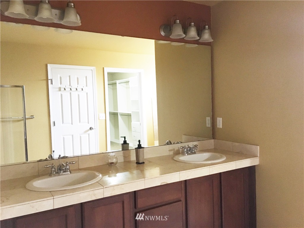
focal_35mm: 29
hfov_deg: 61.7
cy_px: 114
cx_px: 152
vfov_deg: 48.2
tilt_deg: -2.2
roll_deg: +0.8
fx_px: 255
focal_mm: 4.15
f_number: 2.2
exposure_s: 1/15
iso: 200
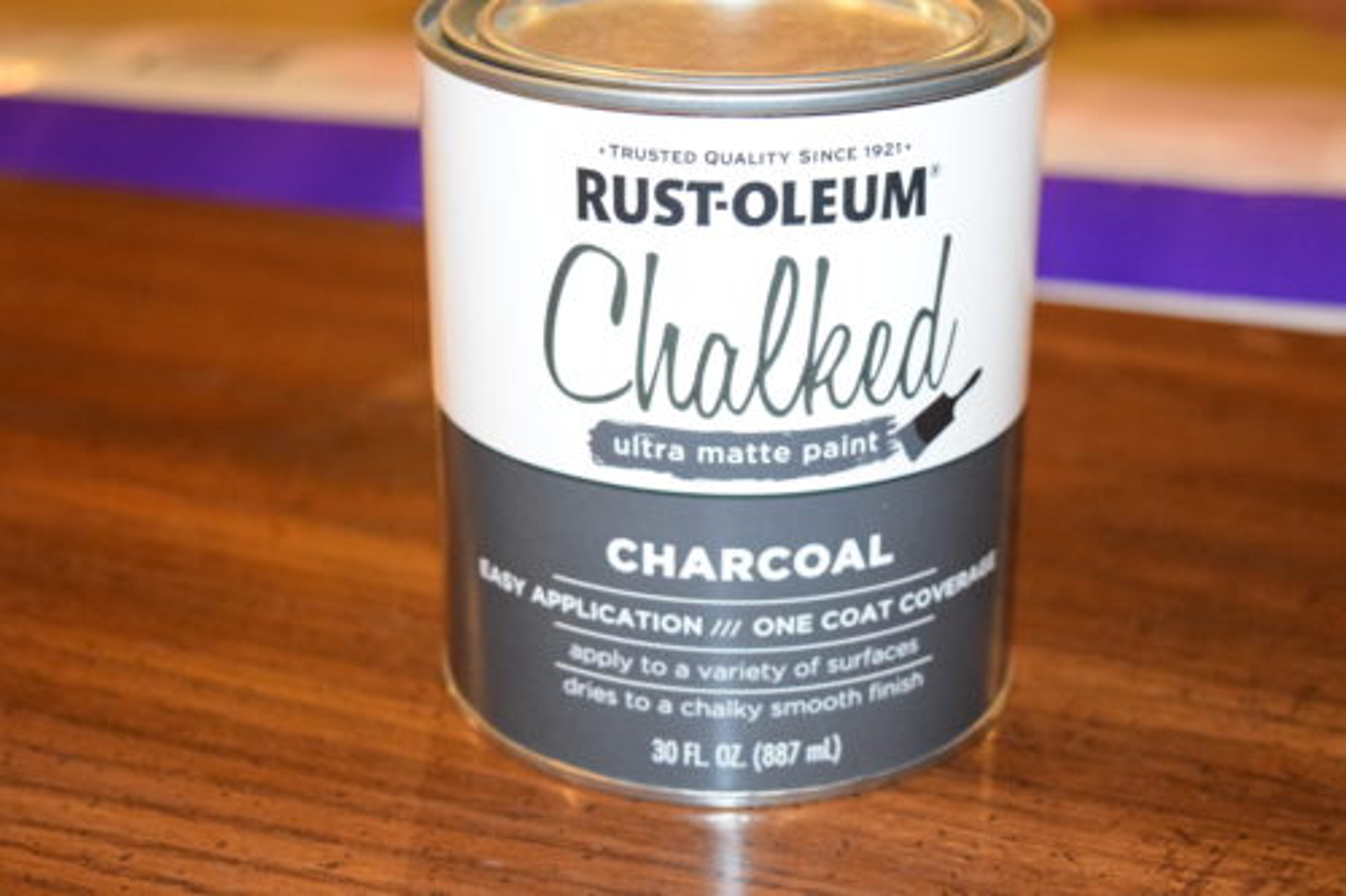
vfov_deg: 21.6
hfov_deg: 31.9
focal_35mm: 63
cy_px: 448
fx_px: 2355
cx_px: 673
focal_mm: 42
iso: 6400
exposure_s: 1/80
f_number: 5
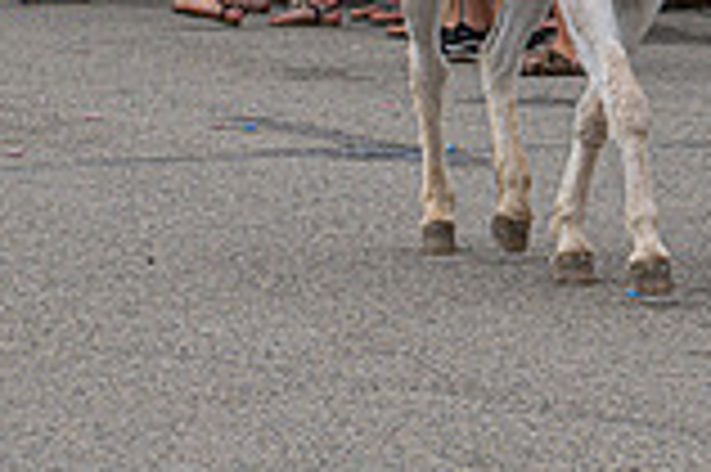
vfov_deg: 3.3
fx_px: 8109
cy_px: -163
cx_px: 1243
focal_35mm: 411
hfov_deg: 5.0
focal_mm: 100
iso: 250
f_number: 8
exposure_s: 1/640
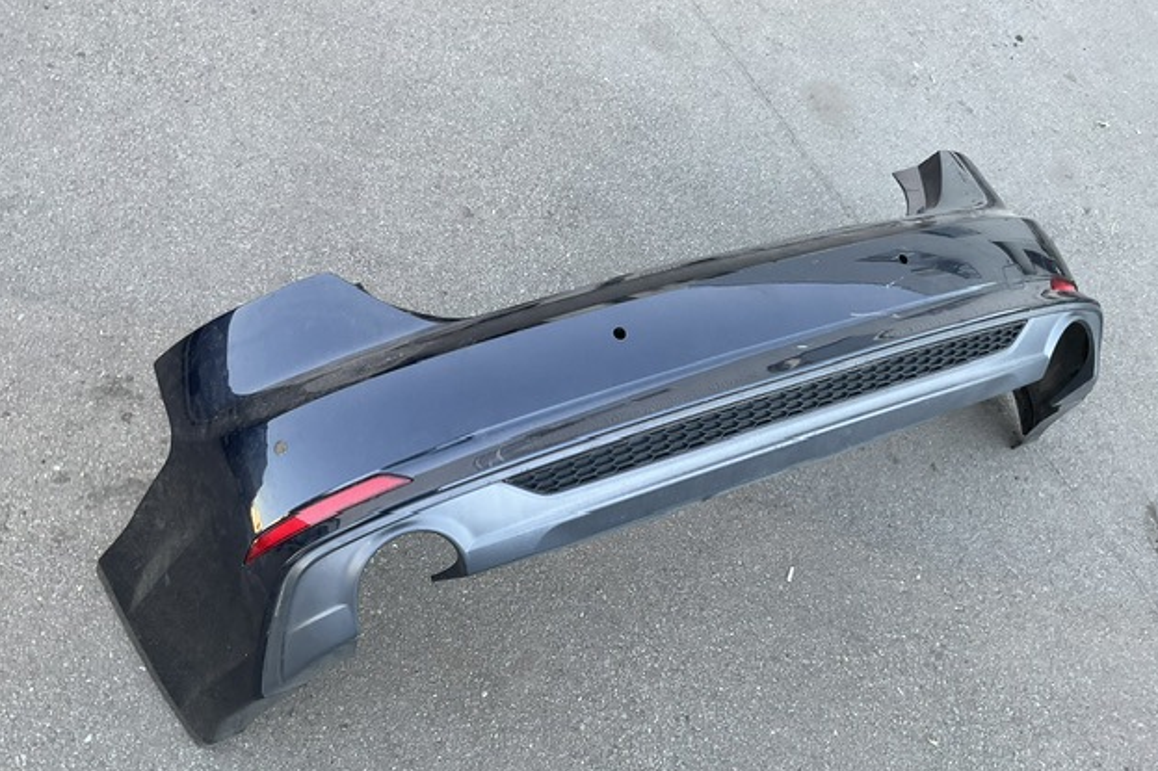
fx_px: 997
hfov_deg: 60.3
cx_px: 591
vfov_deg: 42.2
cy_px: 438
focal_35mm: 31
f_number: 1.8
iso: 64
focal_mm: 3
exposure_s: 1/87
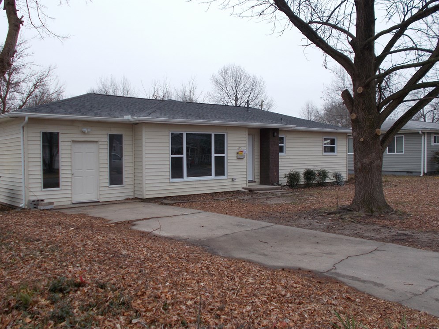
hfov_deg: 52.6
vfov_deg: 40.7
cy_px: 161
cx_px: 215
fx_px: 444
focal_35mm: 35
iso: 80
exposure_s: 1/80
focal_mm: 6
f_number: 3.6
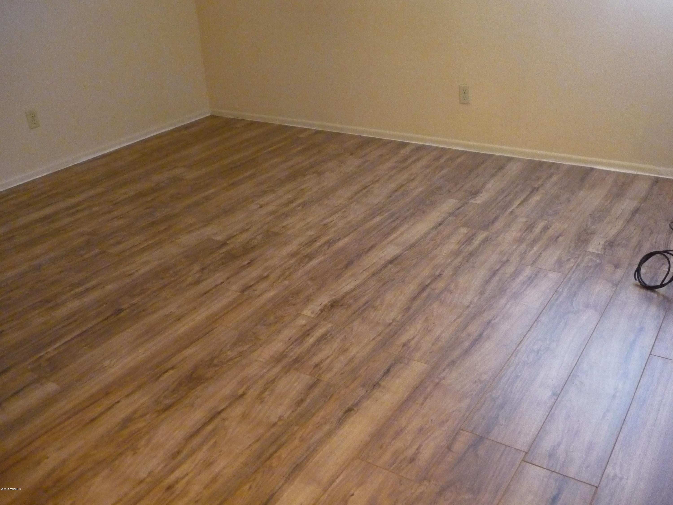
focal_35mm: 33
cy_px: 252
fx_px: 642
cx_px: 336
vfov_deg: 42.9
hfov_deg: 55.4
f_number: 2.8
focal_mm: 5.5
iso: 800
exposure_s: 1/20
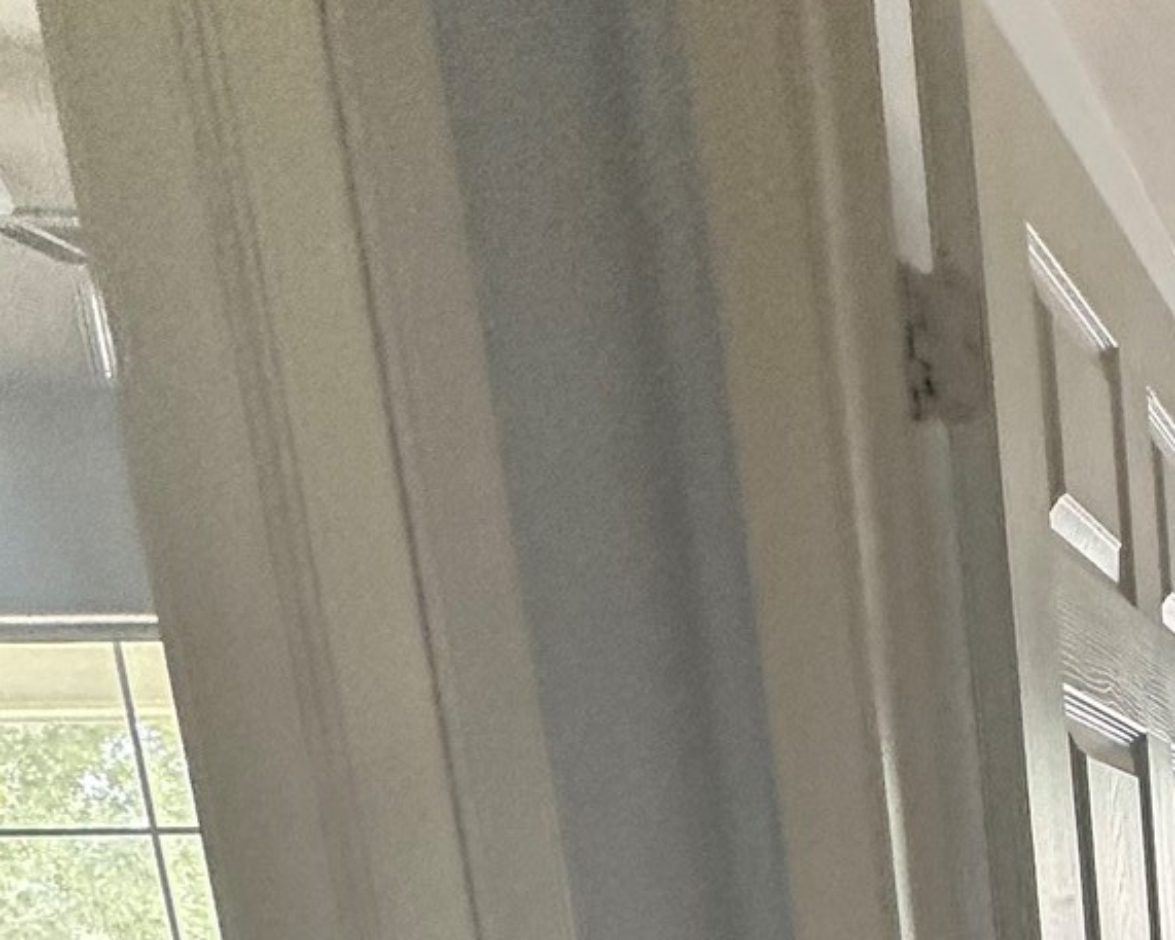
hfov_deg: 29.5
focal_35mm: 49
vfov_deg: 24.7
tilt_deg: -15.6
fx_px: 1704
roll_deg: +2.1
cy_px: 1368
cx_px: 1574
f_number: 2.2
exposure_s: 1/120
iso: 200
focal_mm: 2.22
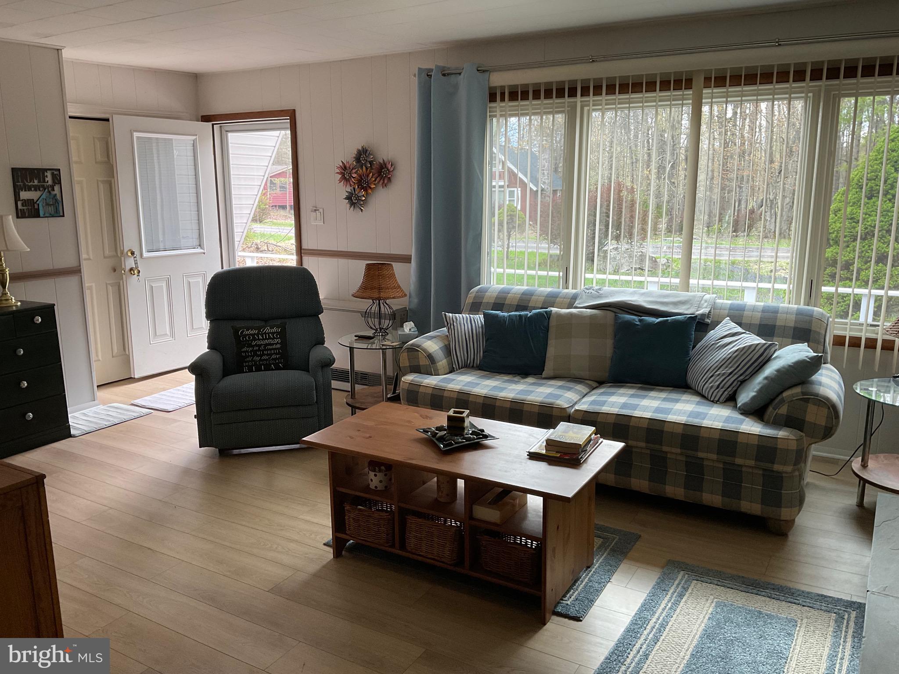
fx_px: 753
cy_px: 337
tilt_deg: -11.9
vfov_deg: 48.2
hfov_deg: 61.7
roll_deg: +0.2
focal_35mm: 29
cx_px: 450
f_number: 1.8
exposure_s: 1/101
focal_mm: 3
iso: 64
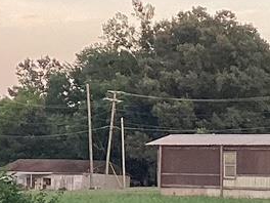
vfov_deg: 7.7
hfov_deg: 10.3
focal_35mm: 192
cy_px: 105
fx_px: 1498
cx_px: 116
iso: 40
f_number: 2.4
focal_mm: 3.3
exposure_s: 1/120
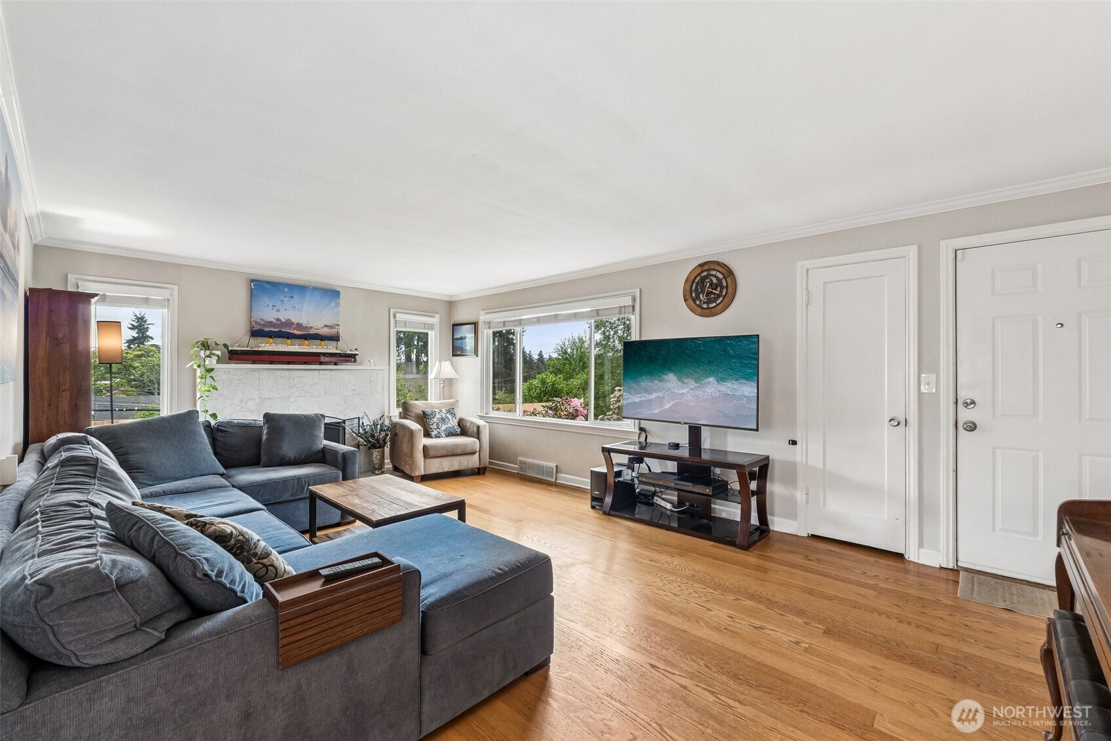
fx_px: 463
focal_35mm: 15
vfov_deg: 77.3
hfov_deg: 100.4
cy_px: 370
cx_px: 556
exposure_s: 1/8
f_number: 9
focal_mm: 10
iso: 250
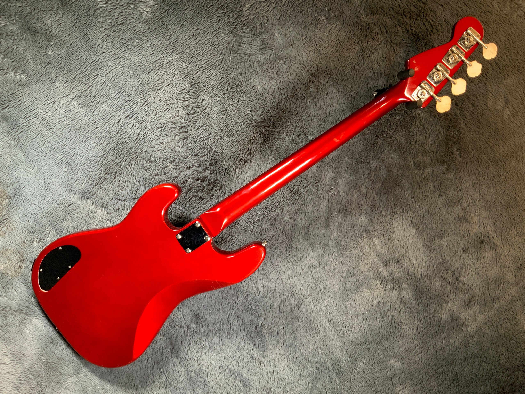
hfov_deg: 61.7
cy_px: 197
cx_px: 262
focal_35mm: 29
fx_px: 440
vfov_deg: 48.2
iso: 64
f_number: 1.8
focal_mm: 3
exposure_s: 1/52
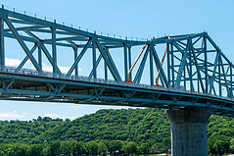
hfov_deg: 23.4
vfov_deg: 16.0
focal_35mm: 85
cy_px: 96
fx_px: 552
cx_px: 206
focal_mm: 35
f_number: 10
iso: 100
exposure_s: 1/250
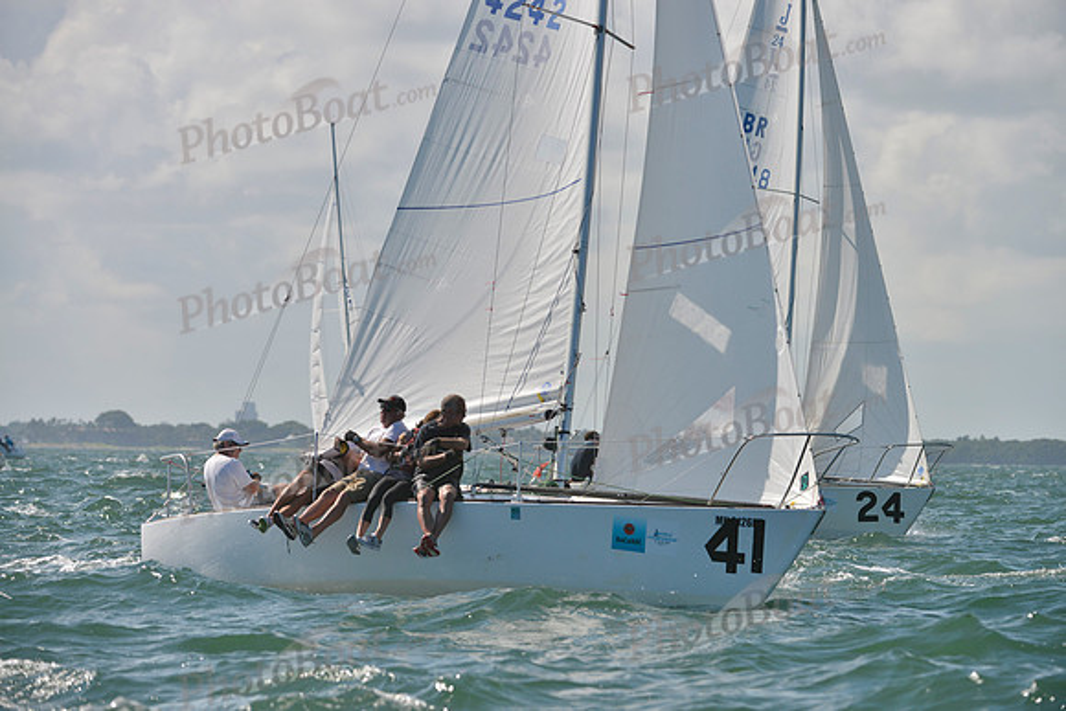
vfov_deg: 6.9
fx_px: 5923
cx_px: 533
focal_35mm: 200
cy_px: 356
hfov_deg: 10.3
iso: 280
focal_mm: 200
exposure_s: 1/2000
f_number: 6.3
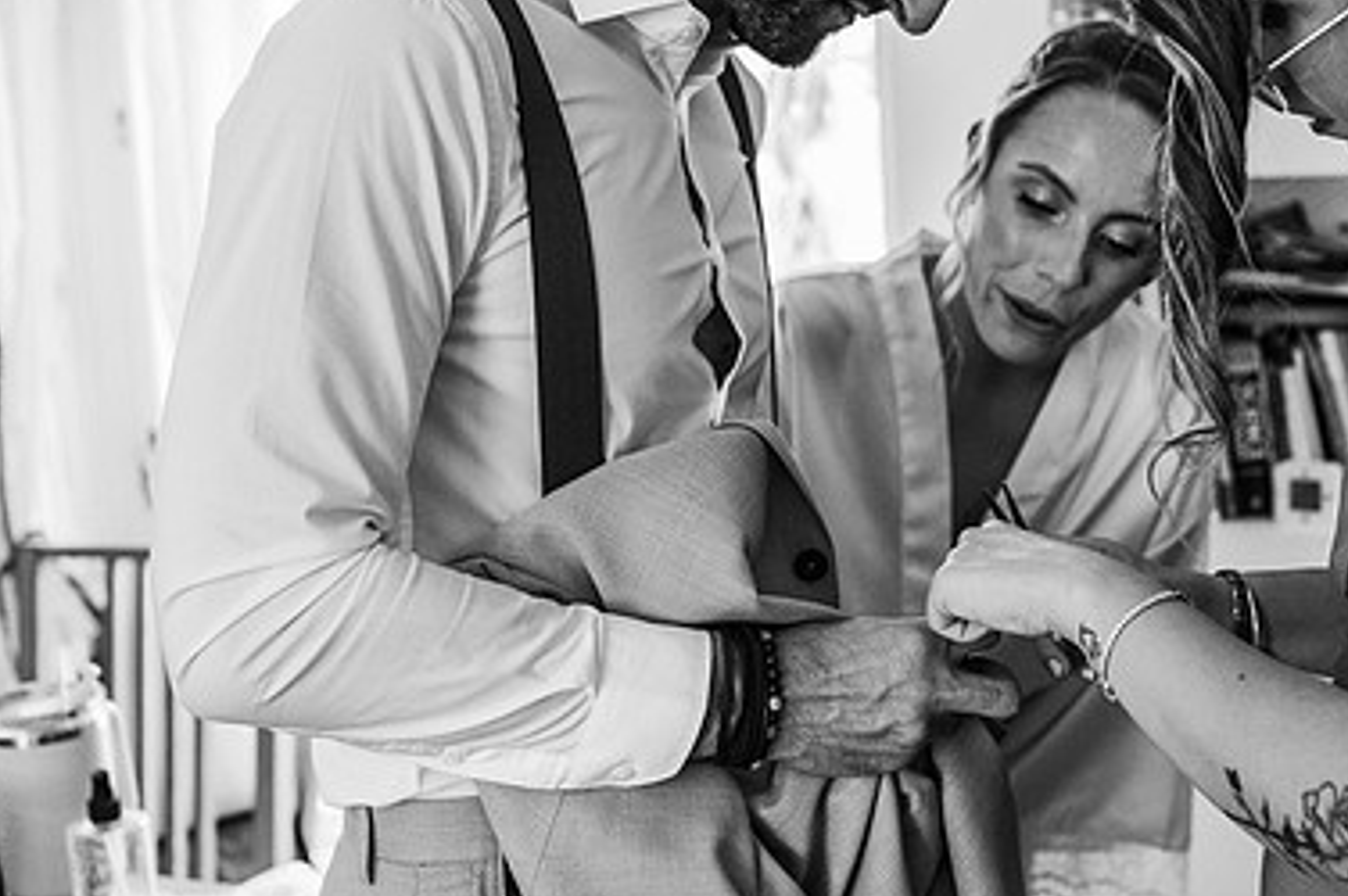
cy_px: 409
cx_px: 882
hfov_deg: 36.6
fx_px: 2020
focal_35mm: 54
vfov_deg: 25.0
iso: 2000
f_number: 2.8
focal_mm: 35
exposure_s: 1/200
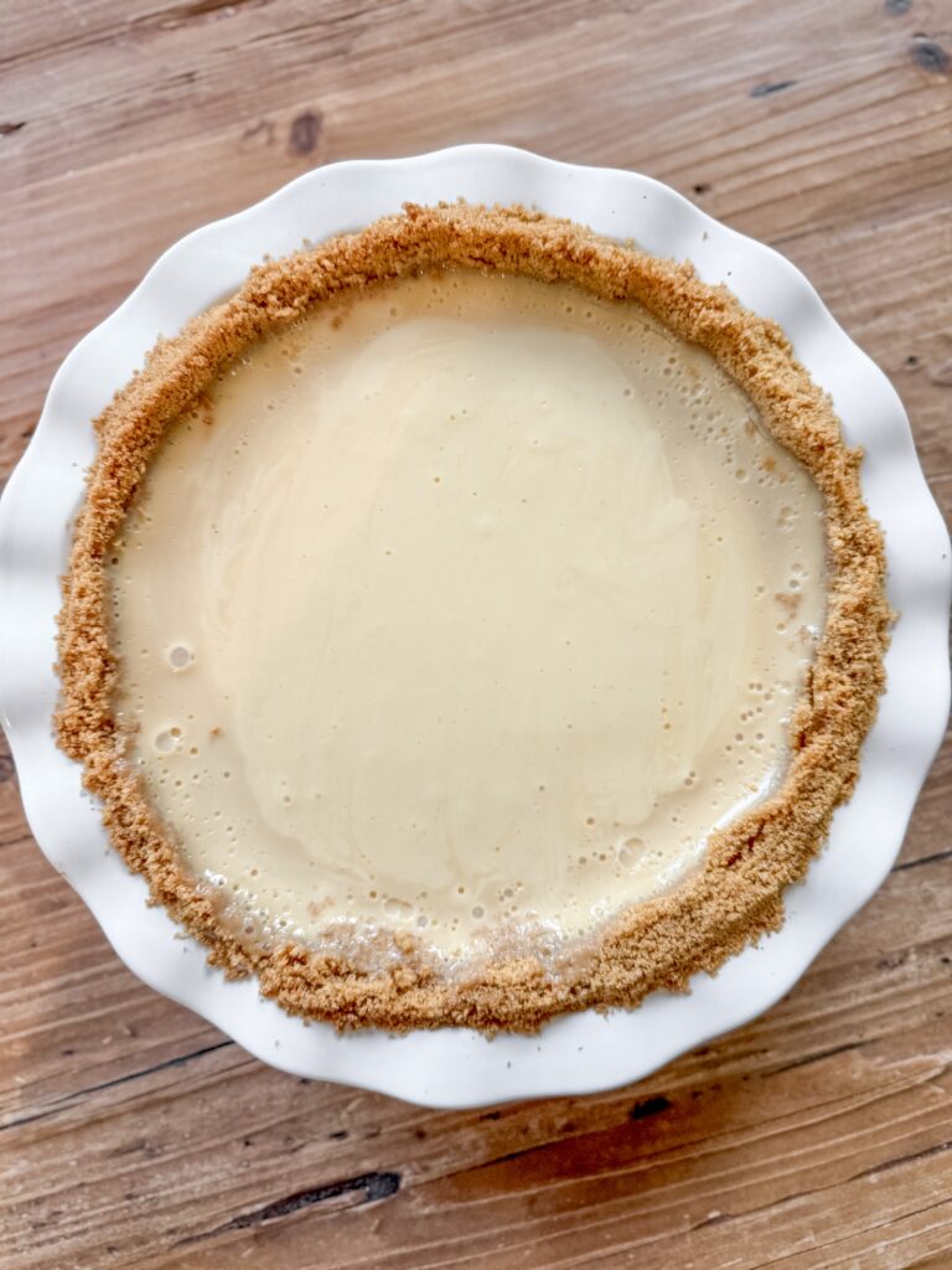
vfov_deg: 71.6
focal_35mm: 24
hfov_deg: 56.8
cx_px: 476
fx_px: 880
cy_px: 635
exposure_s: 1/120
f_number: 1.8
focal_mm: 6.76
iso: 200
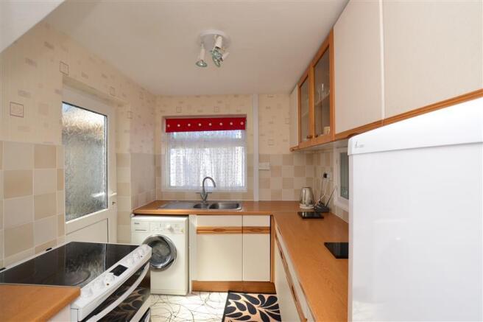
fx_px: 201
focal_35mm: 15
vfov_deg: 77.3
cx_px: 242
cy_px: 161
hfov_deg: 100.4
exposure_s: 1/160
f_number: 6.3
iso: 200
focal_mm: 10
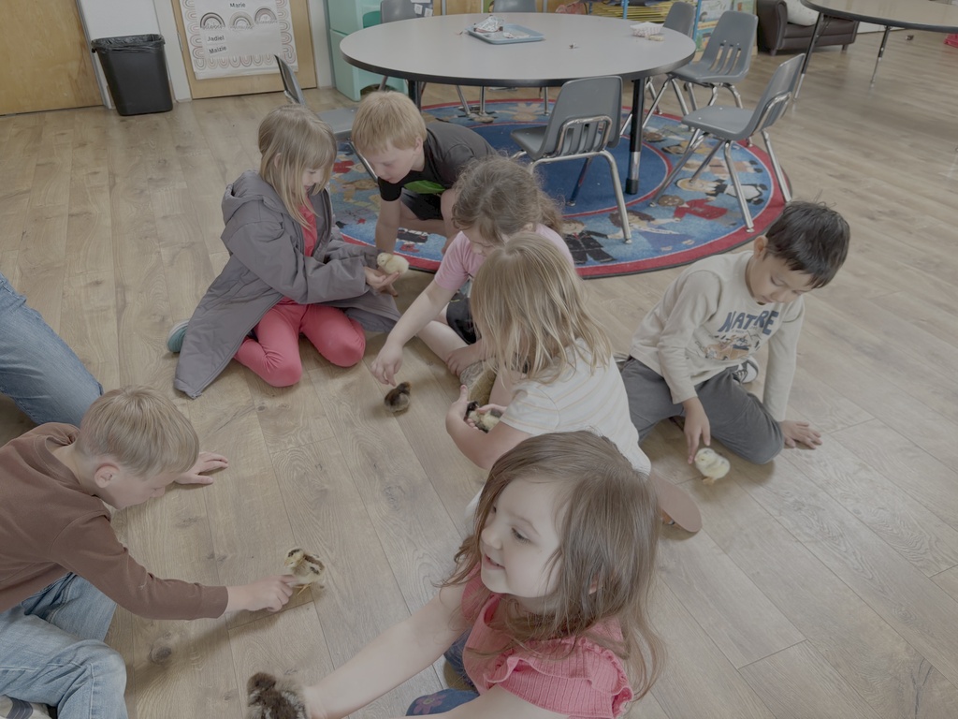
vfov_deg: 53.1
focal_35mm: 26
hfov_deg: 67.3
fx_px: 720
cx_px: 479
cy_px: 360
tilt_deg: -33.1
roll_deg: -0.8
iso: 80
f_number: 1.6
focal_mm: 5.96
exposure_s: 1/60
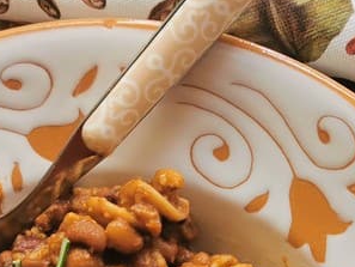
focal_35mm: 109
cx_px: 241
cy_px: 340
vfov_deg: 13.2
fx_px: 1118
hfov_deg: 18.0
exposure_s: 1/178
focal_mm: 5.56
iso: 50
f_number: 1.6
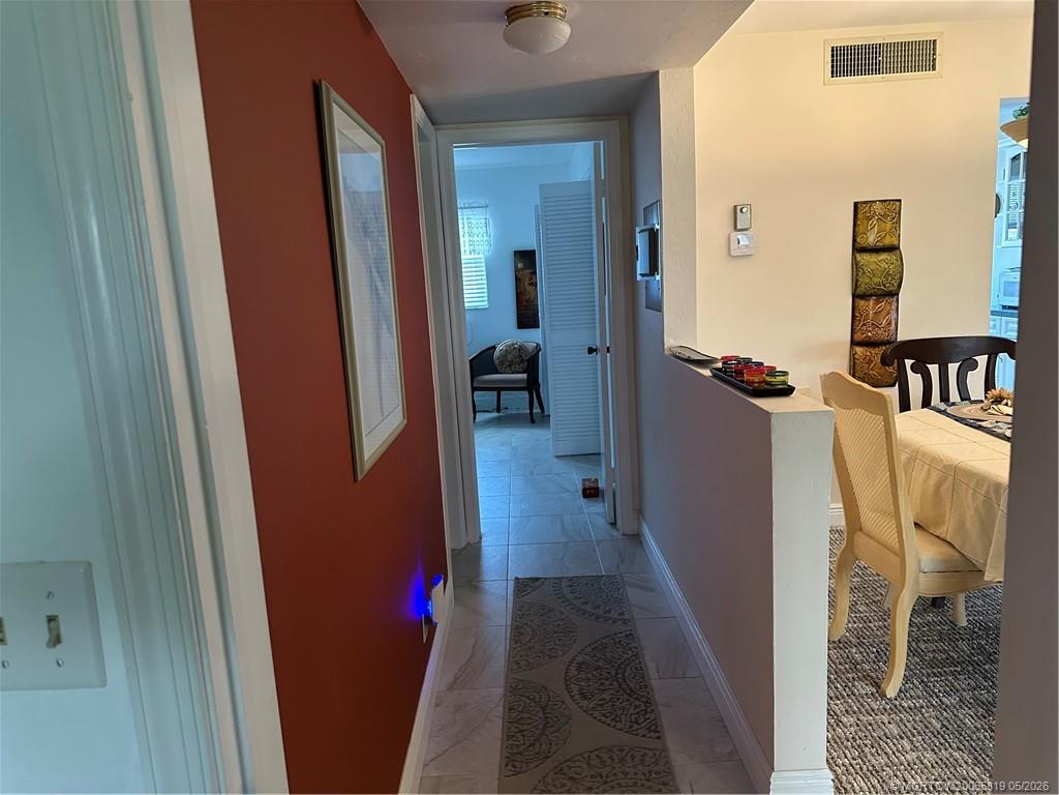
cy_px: 398
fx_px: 734
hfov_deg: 71.6
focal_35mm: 24
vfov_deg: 56.8
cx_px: 530
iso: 500
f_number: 1.78
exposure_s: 1/60
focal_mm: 6.86
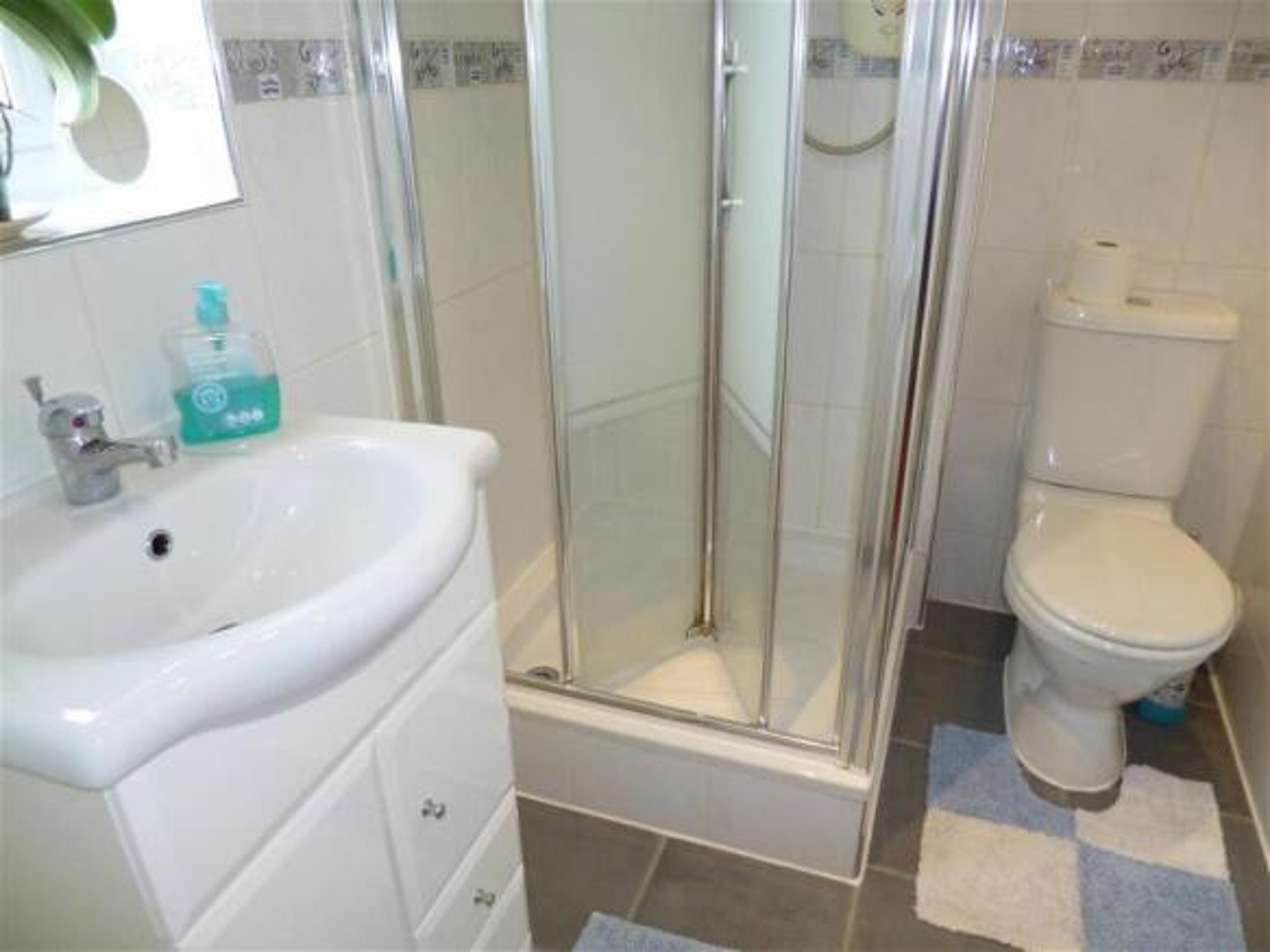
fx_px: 880
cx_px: 635
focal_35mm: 24
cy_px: 476
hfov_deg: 71.6
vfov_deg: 56.8
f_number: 2.5
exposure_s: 1/60
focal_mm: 4.3
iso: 100
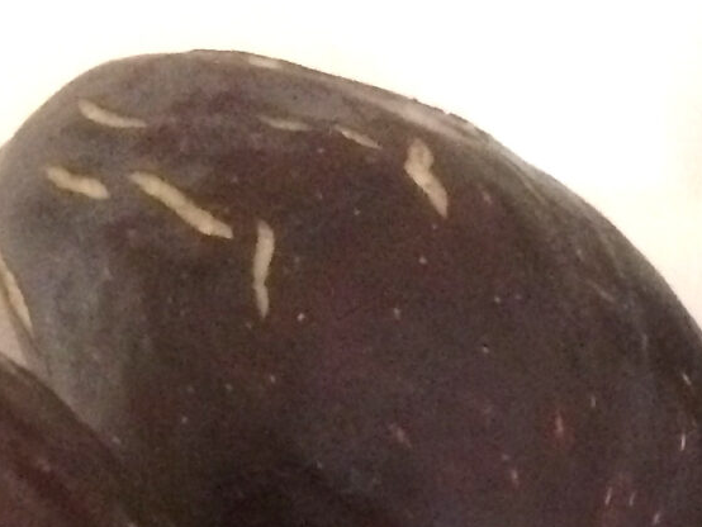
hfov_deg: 14.3
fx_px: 2719
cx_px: 839
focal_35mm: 134
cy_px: 1119
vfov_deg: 10.1
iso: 320
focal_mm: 4.15
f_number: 2.2
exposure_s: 1/17
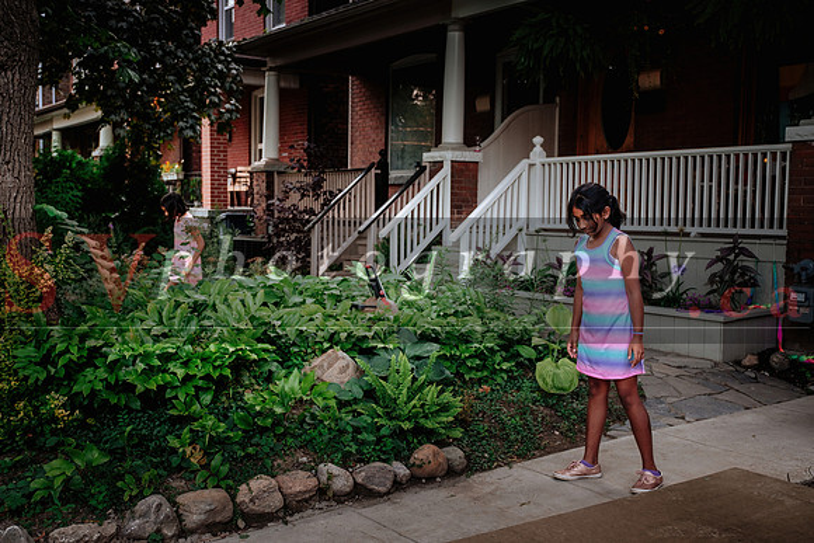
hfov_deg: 49.5
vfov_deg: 34.2
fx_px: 882
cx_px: 407
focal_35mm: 39
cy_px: 272
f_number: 2.8
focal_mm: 25.7
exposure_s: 1/250
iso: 400
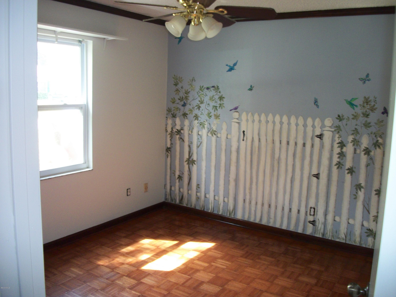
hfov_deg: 56.8
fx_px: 366
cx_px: 198
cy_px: 148
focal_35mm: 32
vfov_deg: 44.2
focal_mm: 5.7
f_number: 2.9
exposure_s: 1/30
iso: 160
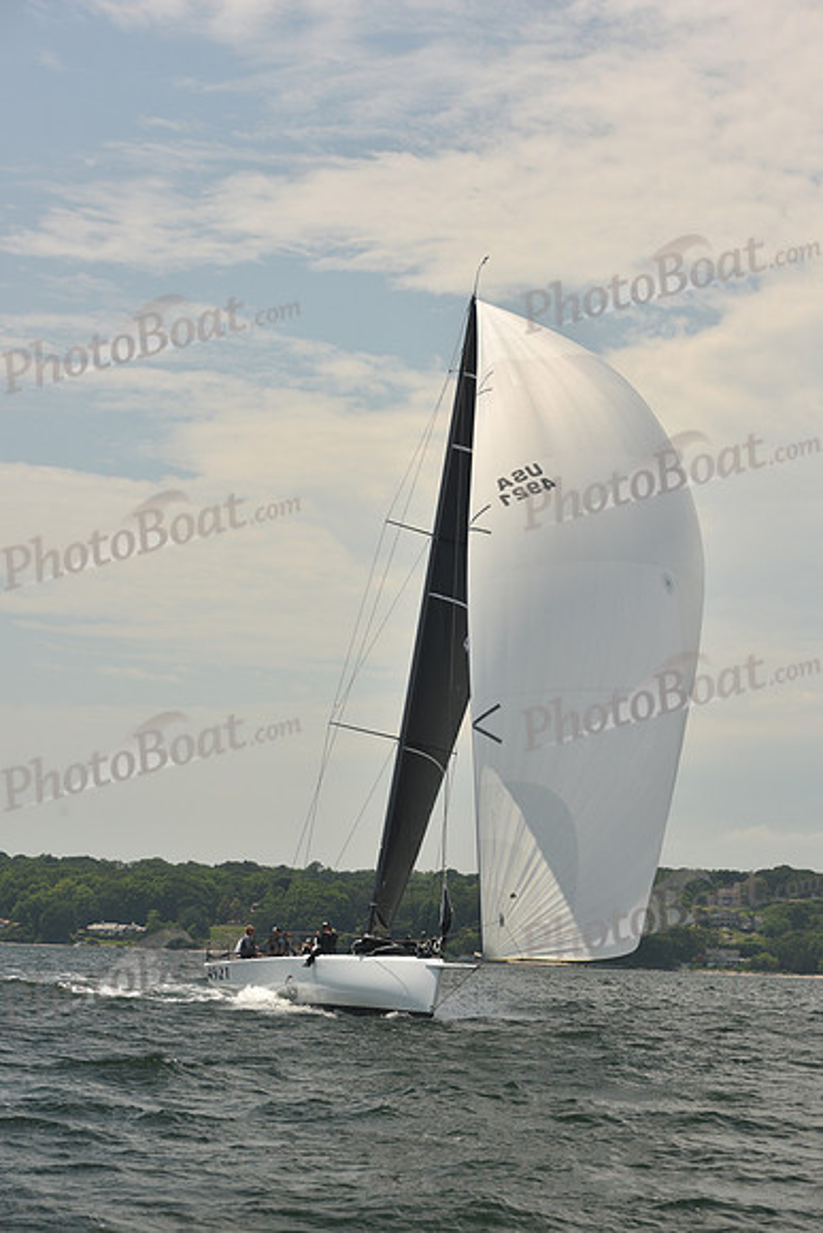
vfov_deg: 24.8
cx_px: 412
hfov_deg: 16.7
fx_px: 2810
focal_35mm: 82
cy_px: 616
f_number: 7.1
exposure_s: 1/640
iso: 250
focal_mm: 82
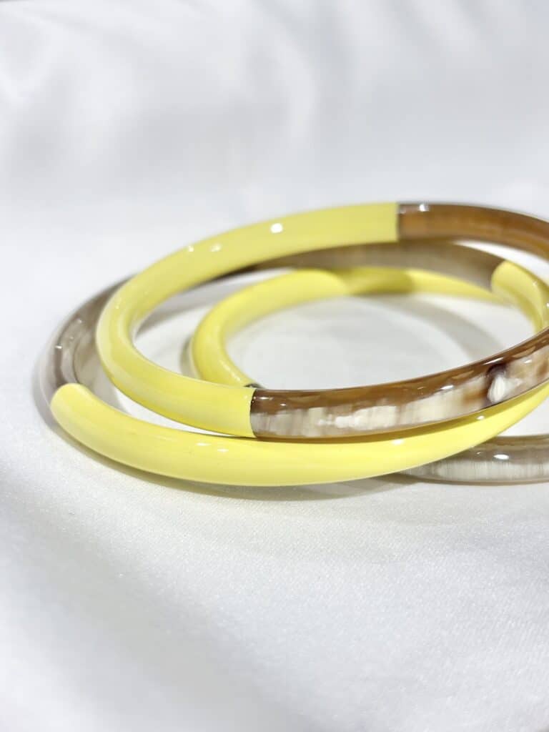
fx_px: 1100
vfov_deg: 36.8
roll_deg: +5.6
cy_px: 366
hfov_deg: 28.0
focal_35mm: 52
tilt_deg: -23.2
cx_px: 274
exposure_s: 1/270
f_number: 1.6
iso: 32
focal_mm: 5.96
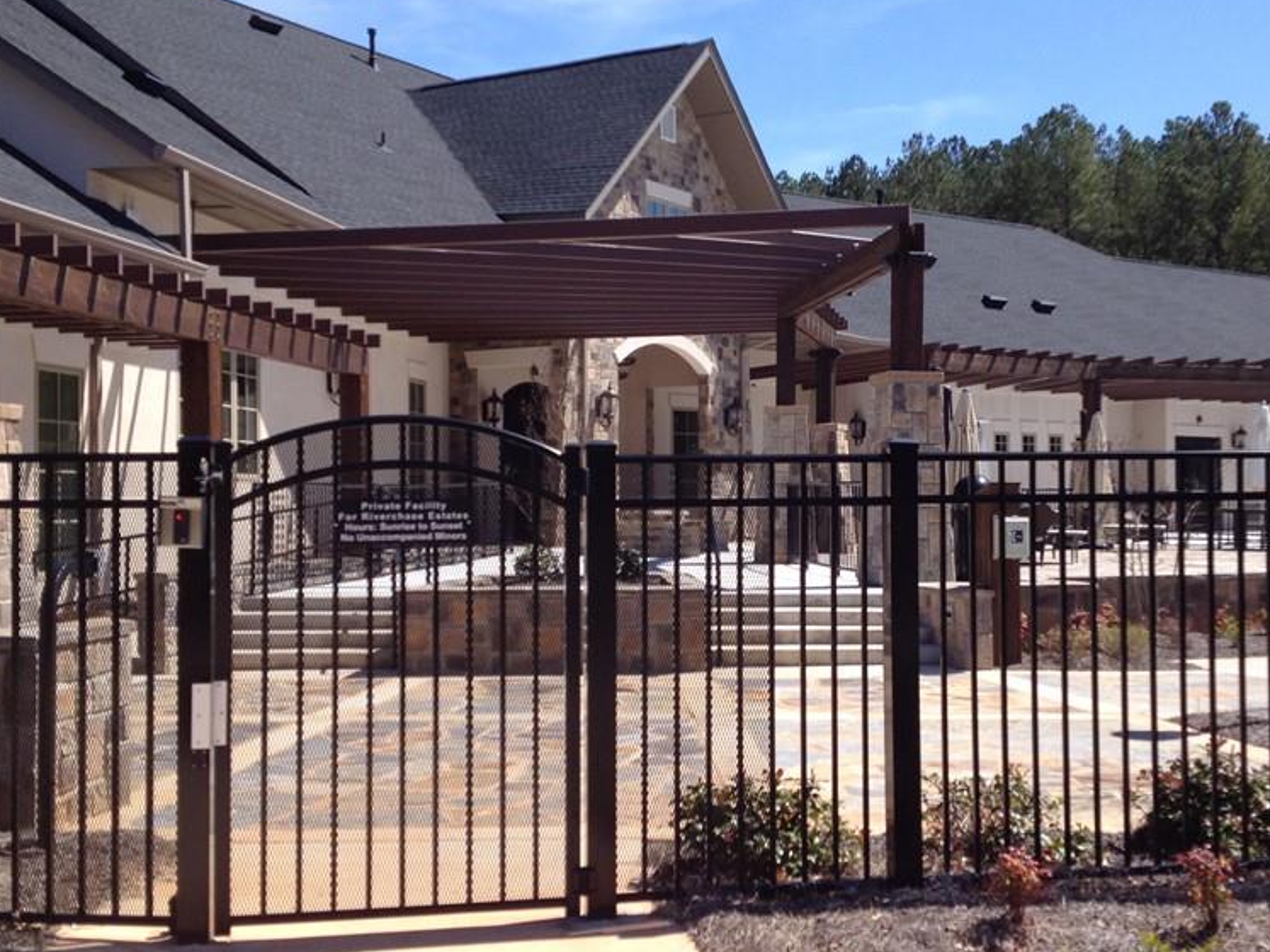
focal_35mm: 48
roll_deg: -0.8
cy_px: 495
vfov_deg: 30.3
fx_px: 1761
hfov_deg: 39.6
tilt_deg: -2.0
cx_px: 695
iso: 50
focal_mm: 4.28
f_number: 2.4
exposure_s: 1/1346
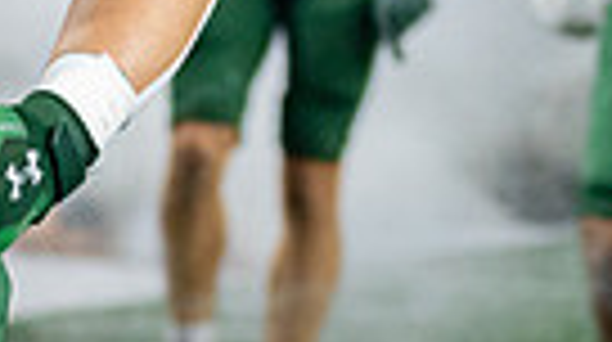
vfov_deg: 2.7
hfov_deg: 4.8
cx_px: -198
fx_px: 7323
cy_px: -137
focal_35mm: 452
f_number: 2.8
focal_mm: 70
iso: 1600
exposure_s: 1/1000
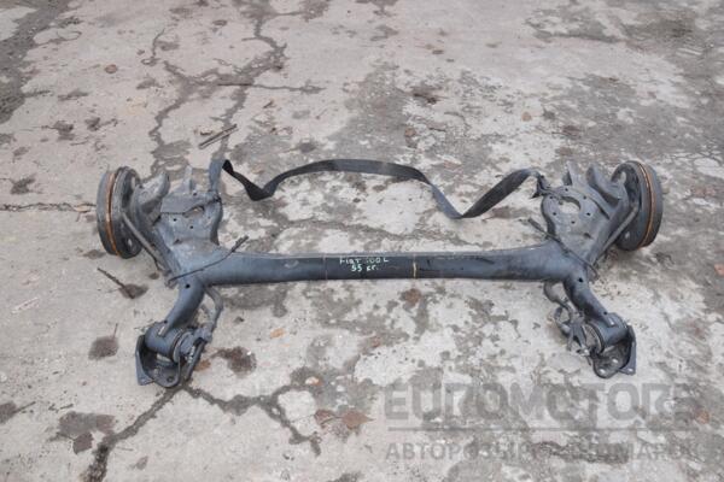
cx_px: 362
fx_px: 664
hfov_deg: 57.2
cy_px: 241
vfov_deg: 40.0
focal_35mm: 33
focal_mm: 22
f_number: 8
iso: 800
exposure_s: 1/200
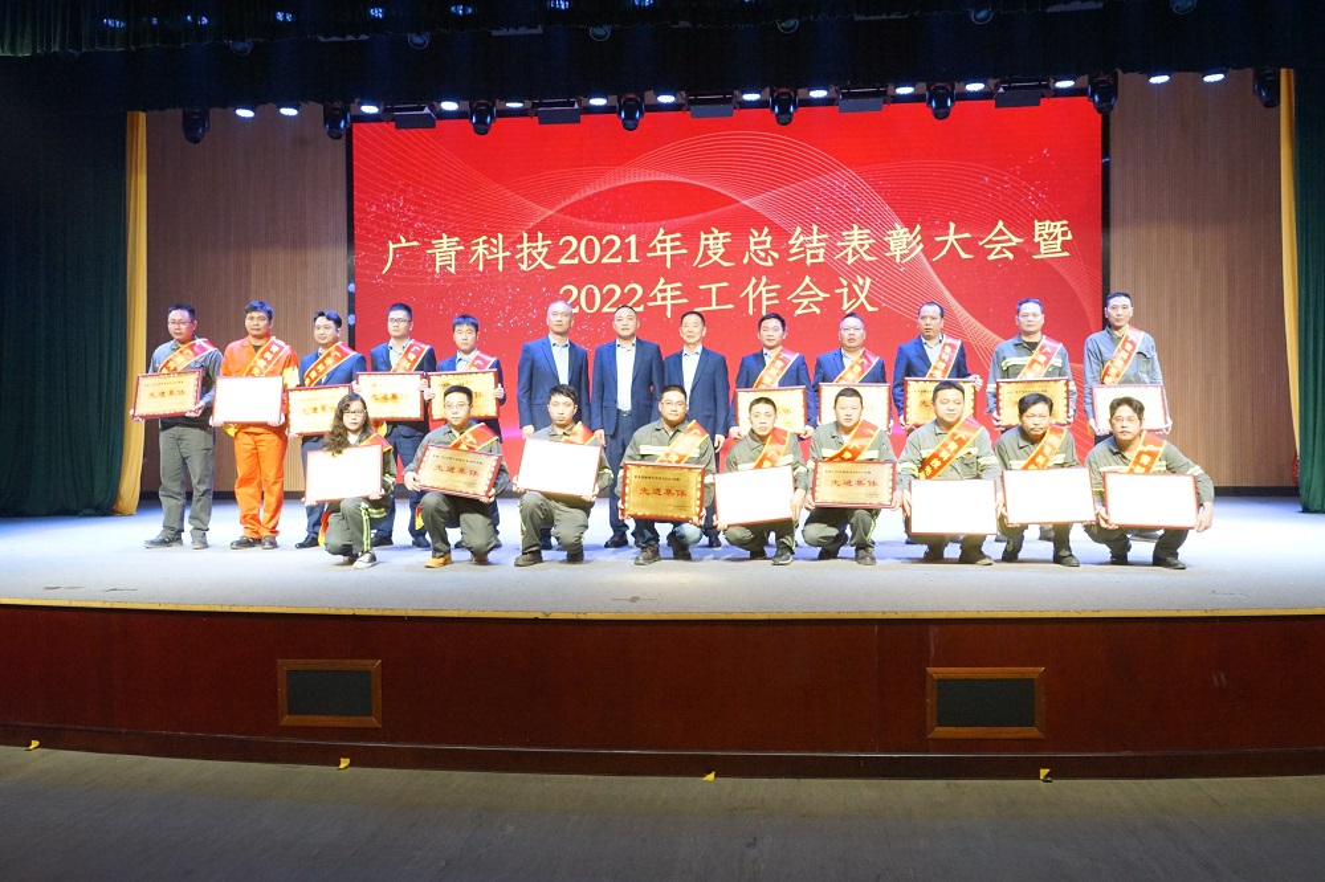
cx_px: 662
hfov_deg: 61.9
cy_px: 441
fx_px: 1104
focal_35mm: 30
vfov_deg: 43.6
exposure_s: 1/60
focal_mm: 30
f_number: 11
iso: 5000
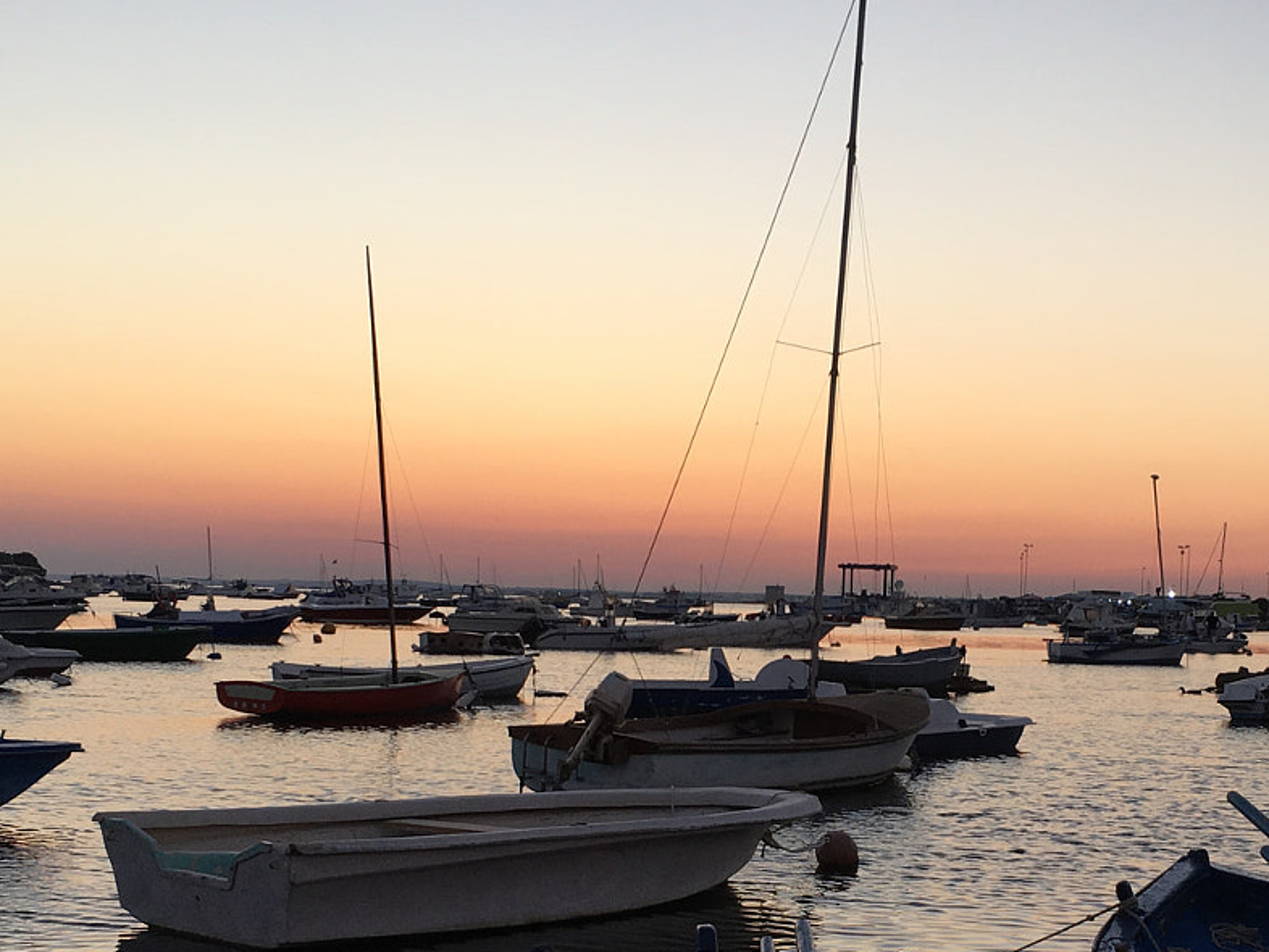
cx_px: 814
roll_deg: -1.4
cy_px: 674
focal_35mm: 59
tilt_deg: -2.7
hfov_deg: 32.5
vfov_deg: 24.6
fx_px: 2164
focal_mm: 4.15
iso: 32
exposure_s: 1/50
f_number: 2.2
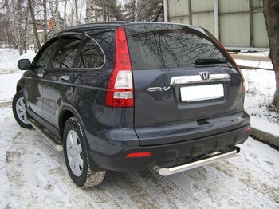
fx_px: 306
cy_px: 104
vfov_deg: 37.7
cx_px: 140
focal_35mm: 38
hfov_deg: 49.0
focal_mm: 6.2
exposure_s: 1/125
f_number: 2.7
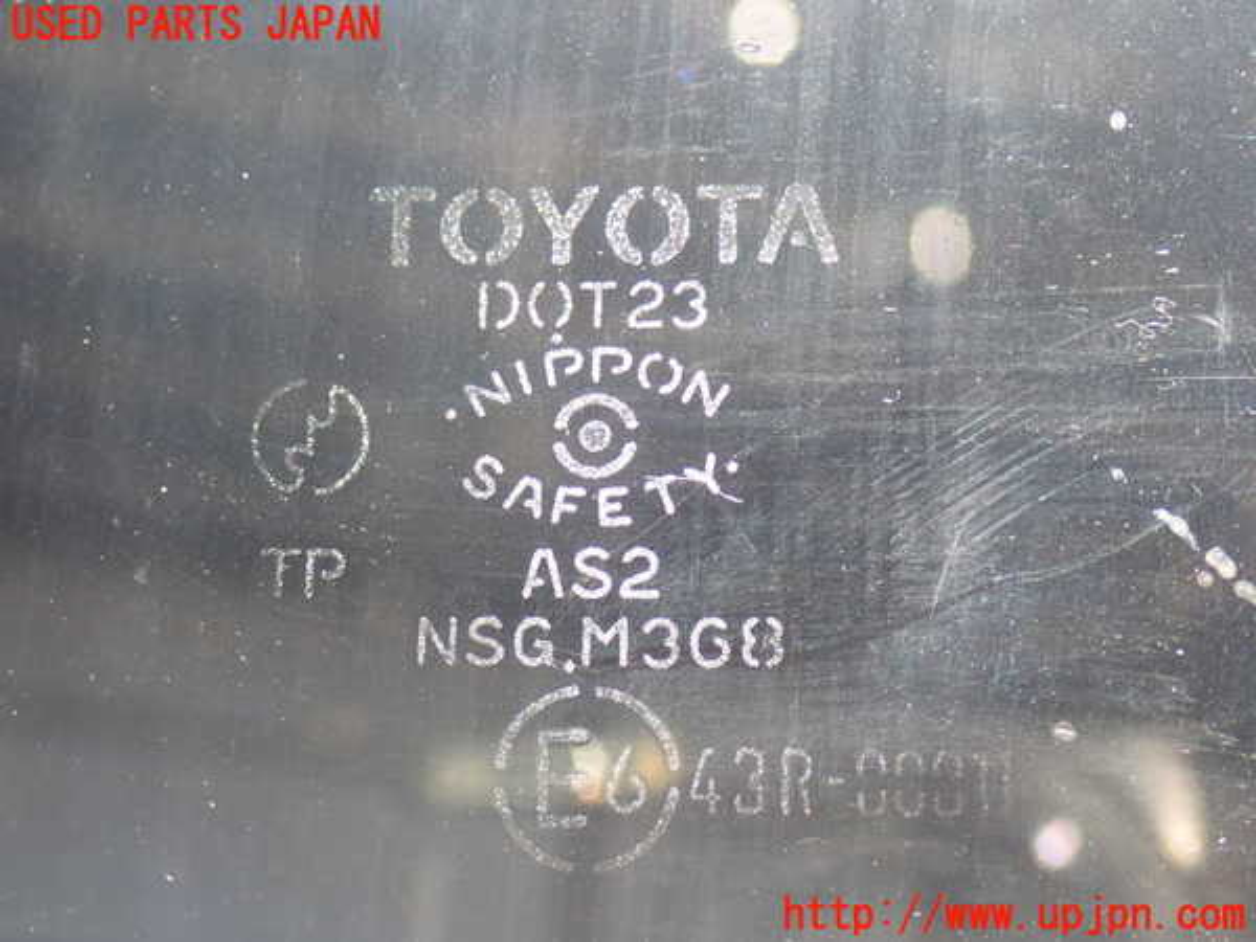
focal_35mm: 71
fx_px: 2576
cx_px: 628
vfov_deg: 20.7
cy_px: 471
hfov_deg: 27.4
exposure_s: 1/160
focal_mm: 12.73
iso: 100
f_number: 3.9
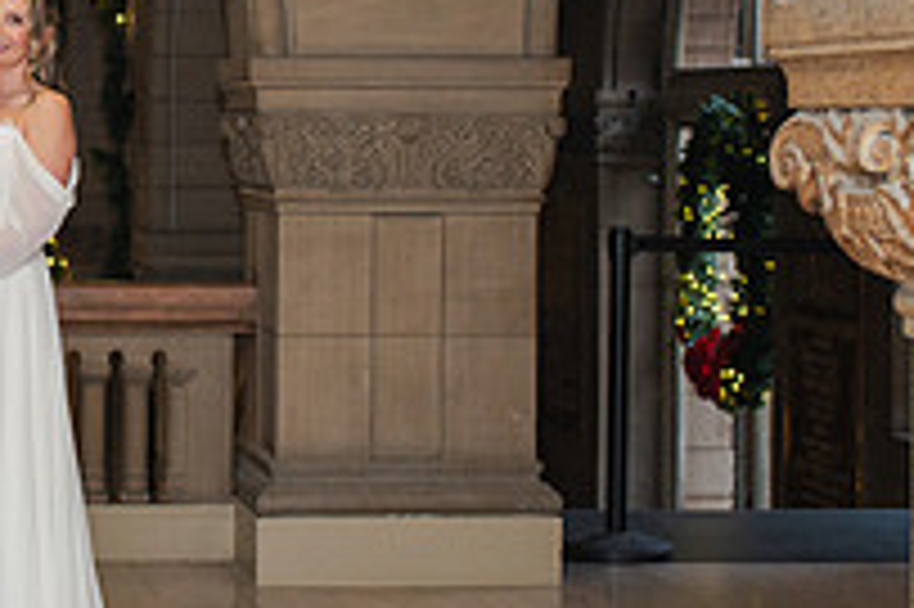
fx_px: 2689
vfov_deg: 12.8
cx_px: -136
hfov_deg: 18.4
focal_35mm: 106
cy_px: 86
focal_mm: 35
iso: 1000
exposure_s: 1/200
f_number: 3.5
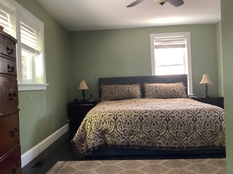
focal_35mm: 31
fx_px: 209
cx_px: 116
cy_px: 87
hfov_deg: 58.4
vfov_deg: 45.4
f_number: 2.4
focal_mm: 3.3
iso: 320
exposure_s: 1/33
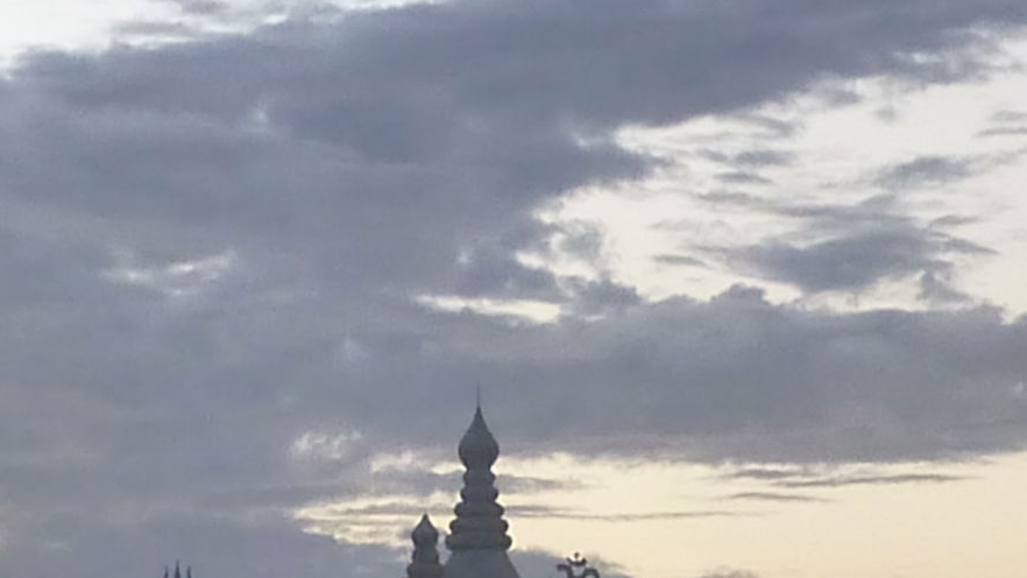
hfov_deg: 8.9
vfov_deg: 5.0
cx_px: 527
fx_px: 6590
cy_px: 725
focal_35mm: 242
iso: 2500
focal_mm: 18.2
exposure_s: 1/160
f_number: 5.3
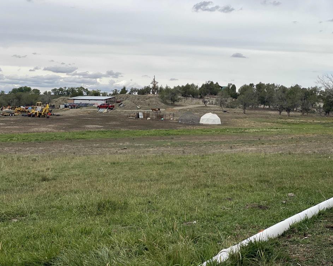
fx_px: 542
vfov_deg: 27.6
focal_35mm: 55
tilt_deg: -1.9
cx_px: 169
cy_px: 132
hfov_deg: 34.1
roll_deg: -1.2
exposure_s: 1/1546
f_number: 2
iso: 25
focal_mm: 6
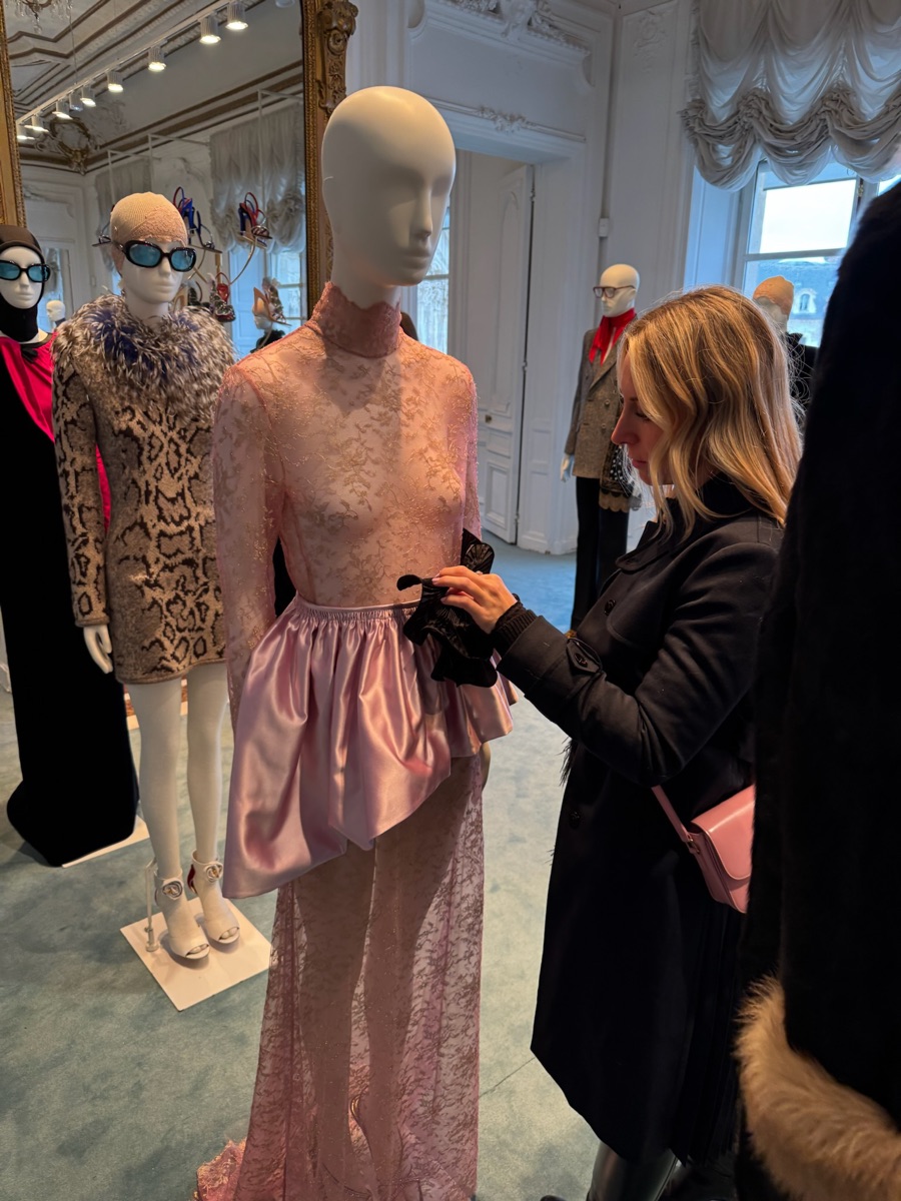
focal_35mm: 24
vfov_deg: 71.6
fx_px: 833
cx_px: 450
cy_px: 600
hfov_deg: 56.8
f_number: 1.78
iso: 160
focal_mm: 6.76
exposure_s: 1/100
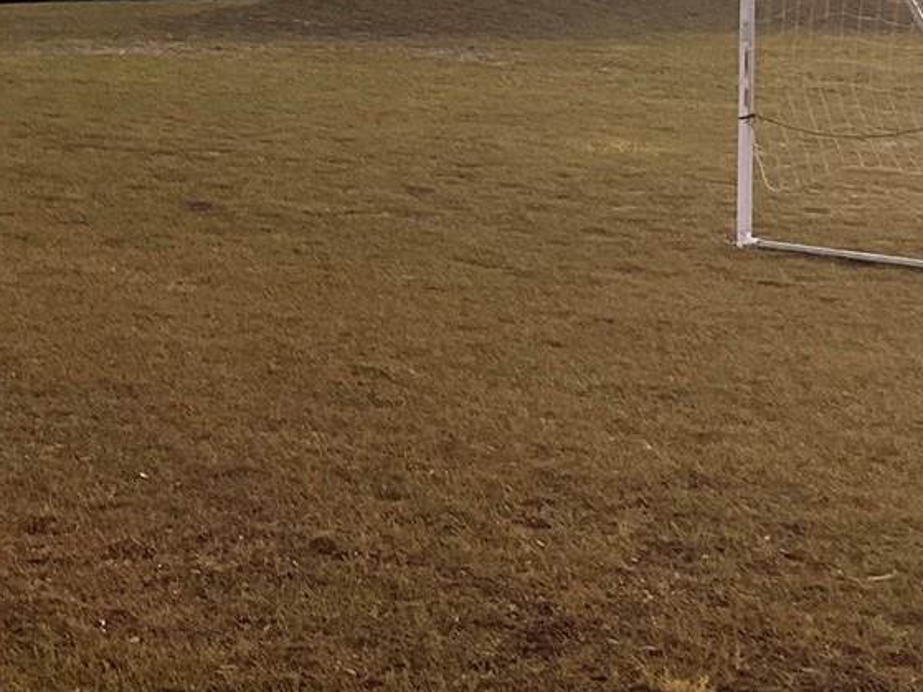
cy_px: 35
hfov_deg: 23.4
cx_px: 249
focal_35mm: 83
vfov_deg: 17.4
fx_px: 2213
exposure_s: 1/120
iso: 50
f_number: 1.8
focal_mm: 3
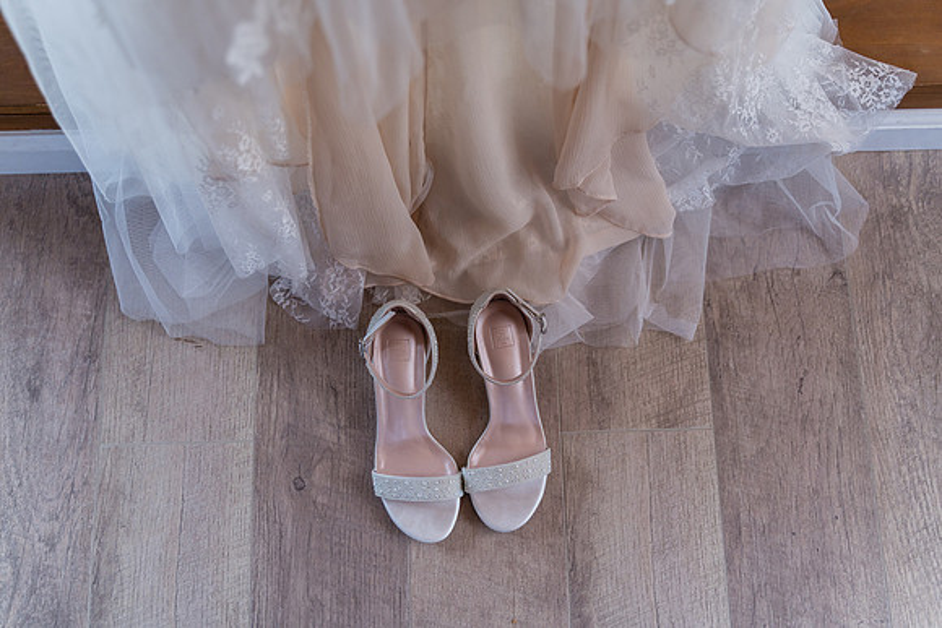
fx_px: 968
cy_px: 314
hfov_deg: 51.9
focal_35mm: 37
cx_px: 471
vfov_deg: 36.0
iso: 400
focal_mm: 37
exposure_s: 1/400
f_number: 2.8
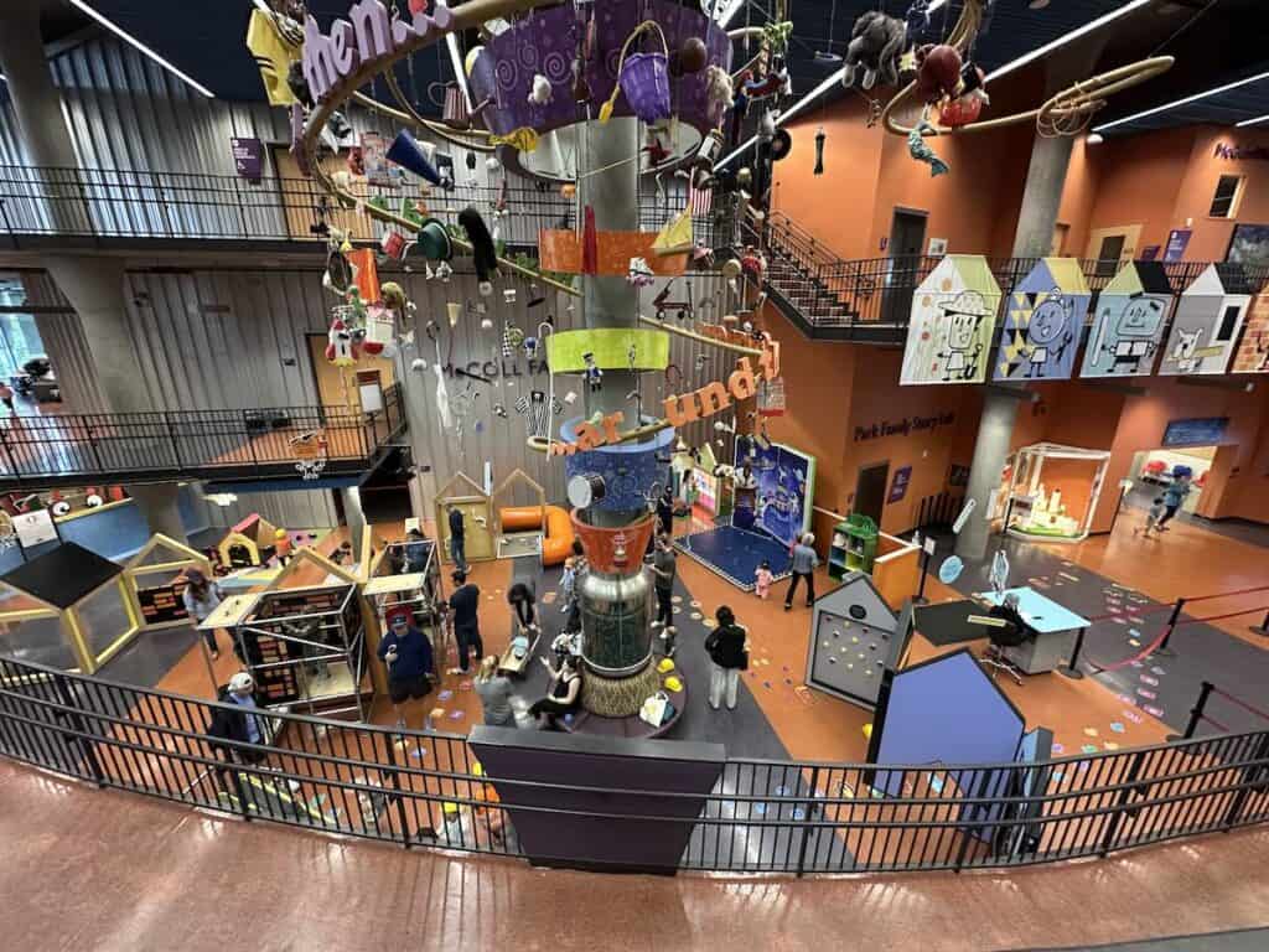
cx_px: 634
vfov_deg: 85.7
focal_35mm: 14
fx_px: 513
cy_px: 476
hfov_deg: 102.1
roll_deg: +0.6
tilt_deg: -17.3
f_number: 2.2
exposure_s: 1/60
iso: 500
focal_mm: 2.22
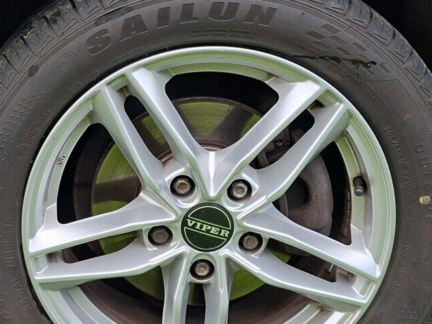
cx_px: 115
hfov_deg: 27.4
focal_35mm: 70
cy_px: 110
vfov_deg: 20.9
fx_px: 874
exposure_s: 1/274
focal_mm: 5.54
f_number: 1.8
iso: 50
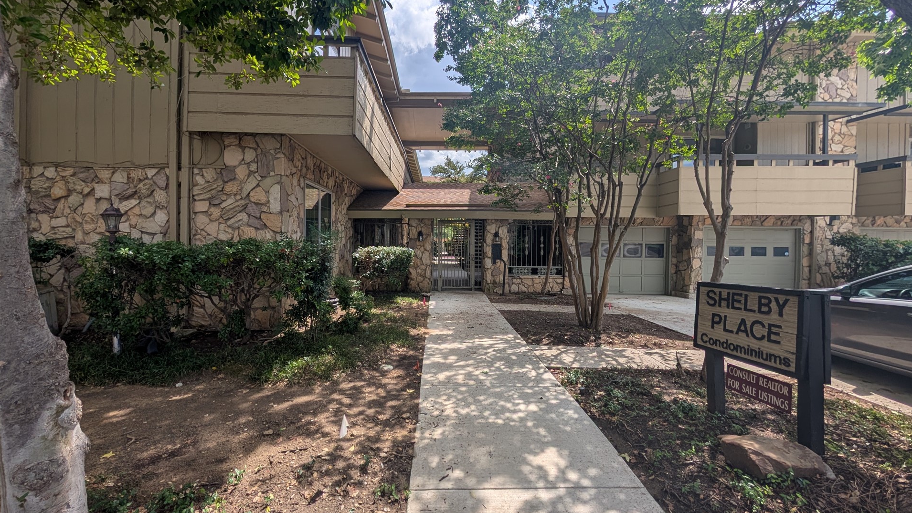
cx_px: 439
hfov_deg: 106.8
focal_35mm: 14
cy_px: 243
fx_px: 339
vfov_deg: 74.3
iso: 52
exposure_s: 1/4184
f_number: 1.7
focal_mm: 2.02
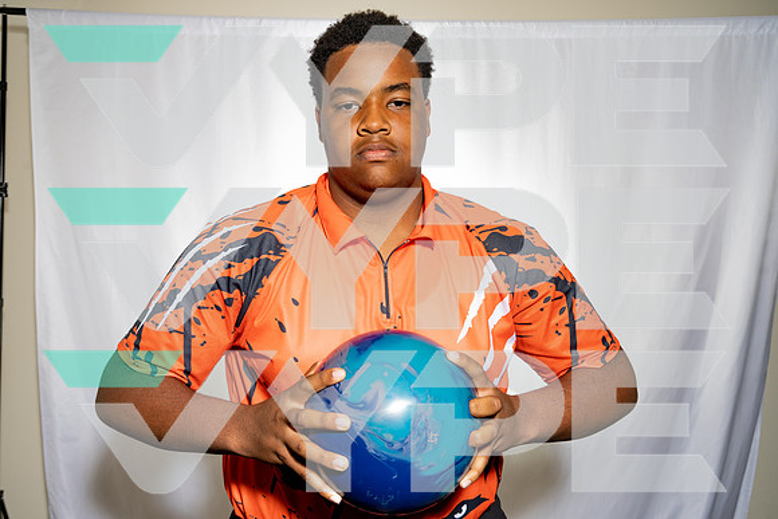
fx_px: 643
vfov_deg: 44.0
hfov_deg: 62.3
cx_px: 368
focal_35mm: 30
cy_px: 249
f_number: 8
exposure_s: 1/250
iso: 100
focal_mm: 28
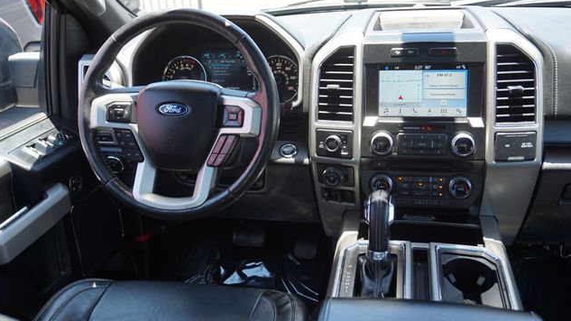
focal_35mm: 37
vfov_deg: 32.3
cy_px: 138
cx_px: 283
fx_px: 553
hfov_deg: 54.6
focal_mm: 23
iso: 100
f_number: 4.5
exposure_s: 1/60
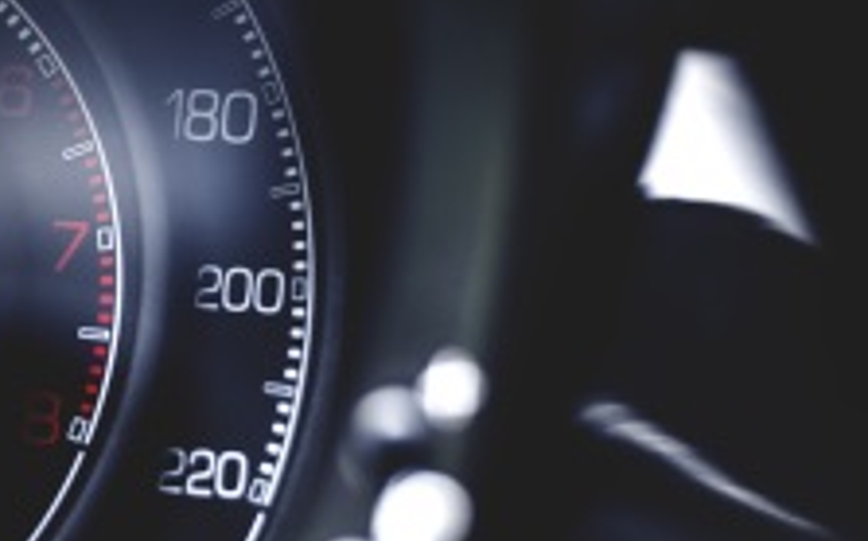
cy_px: 234
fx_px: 3238
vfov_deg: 9.5
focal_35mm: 137
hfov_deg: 15.1
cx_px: 105
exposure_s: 1/60
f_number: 2.5
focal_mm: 50
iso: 1000
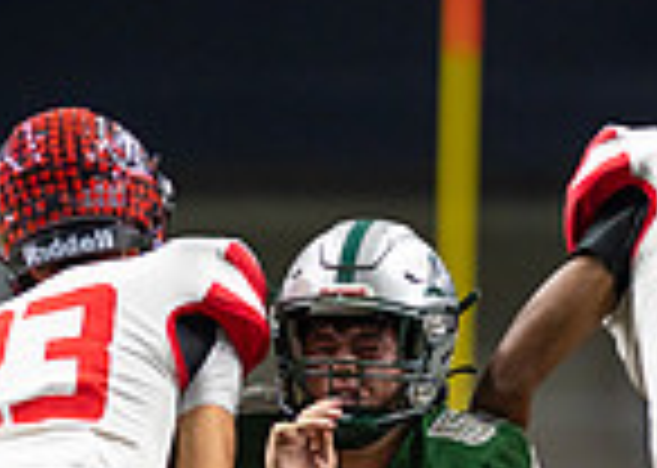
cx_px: 423
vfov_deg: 2.6
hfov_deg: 3.6
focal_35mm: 561
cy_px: 792
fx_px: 10458
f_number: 1.8
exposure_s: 1/1250
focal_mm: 135
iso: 800
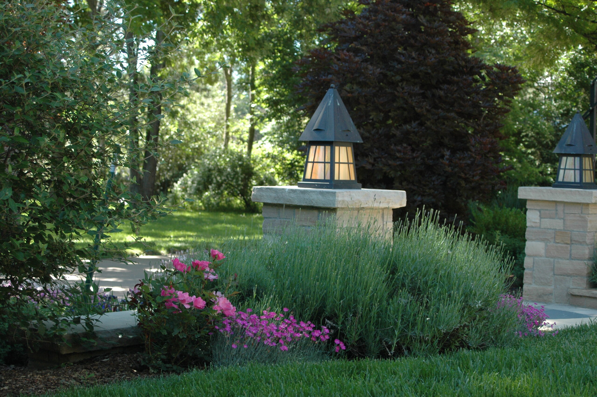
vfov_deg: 18.9
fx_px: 1193
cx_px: 298
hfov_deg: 28.1
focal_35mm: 72
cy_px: 198
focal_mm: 48
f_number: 4.5
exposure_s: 1/80
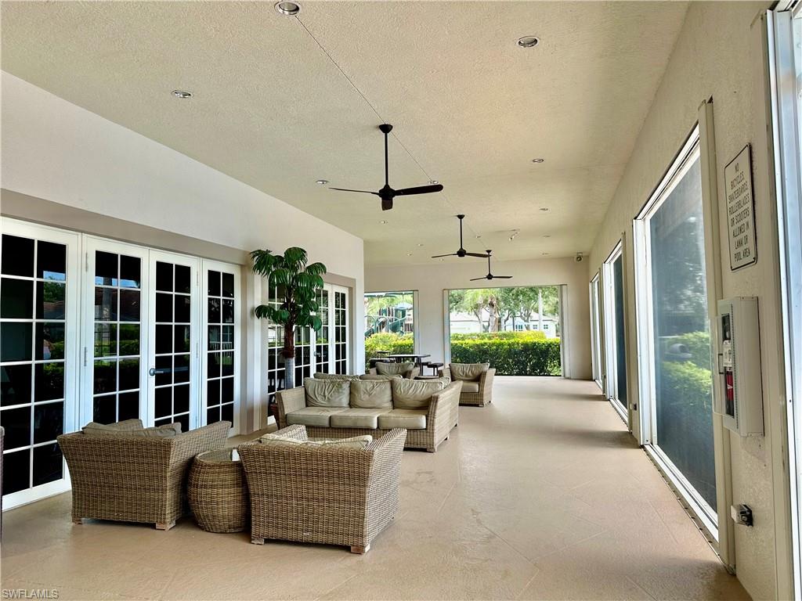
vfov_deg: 56.8
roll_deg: +0.7
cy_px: 300
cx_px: 401
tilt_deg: +3.5
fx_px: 556
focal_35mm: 24
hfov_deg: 71.6
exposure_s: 1/133
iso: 64
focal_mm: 6.86
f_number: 1.78
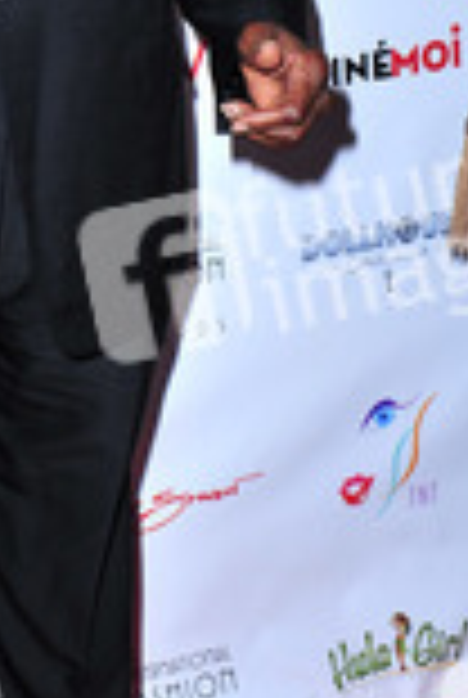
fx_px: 1999
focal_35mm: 103
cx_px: -97
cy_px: 32
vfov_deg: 19.3
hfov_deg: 13.0
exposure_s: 1/320
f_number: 5.6
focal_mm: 40
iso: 500
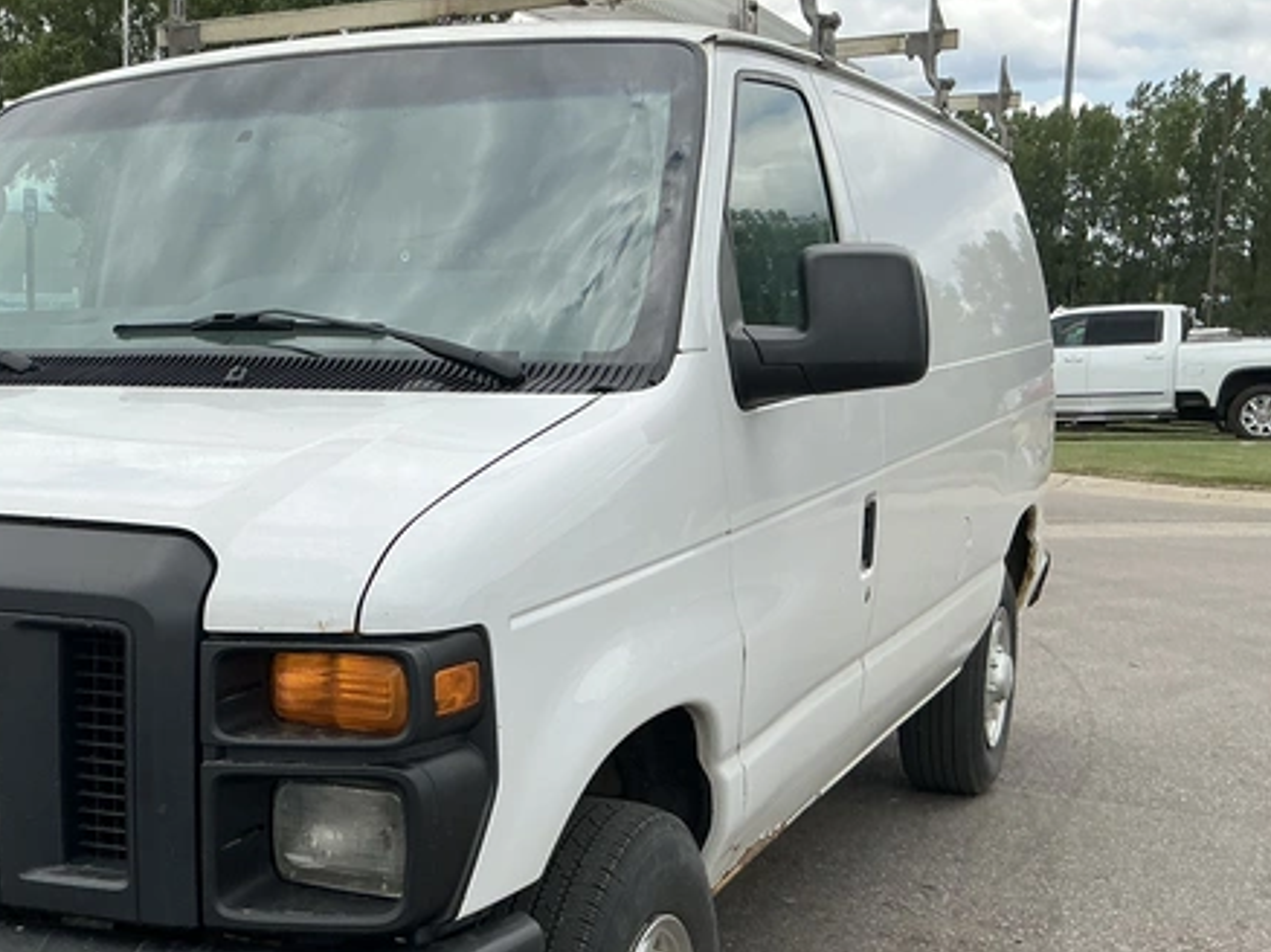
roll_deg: -0.5
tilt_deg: -6.4
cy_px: 634
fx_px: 1761
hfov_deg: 38.0
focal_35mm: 48
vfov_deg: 30.0
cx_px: 232
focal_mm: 3
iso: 25
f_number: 1.8
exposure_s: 1/1490
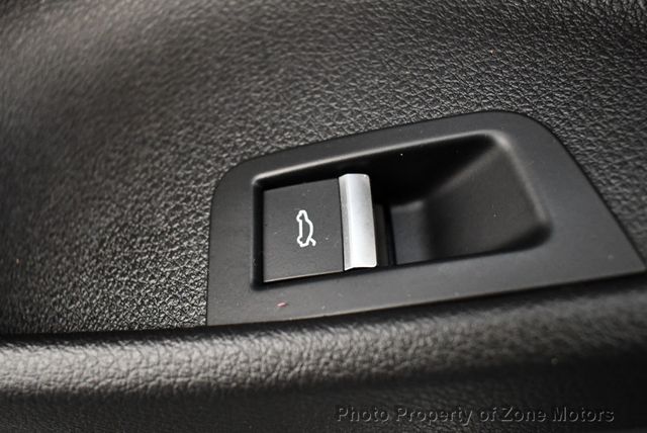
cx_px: 324
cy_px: 216
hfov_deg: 53.1
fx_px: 648
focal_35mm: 36
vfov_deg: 36.9
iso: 3200
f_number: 3.5
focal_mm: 18
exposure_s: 1/80
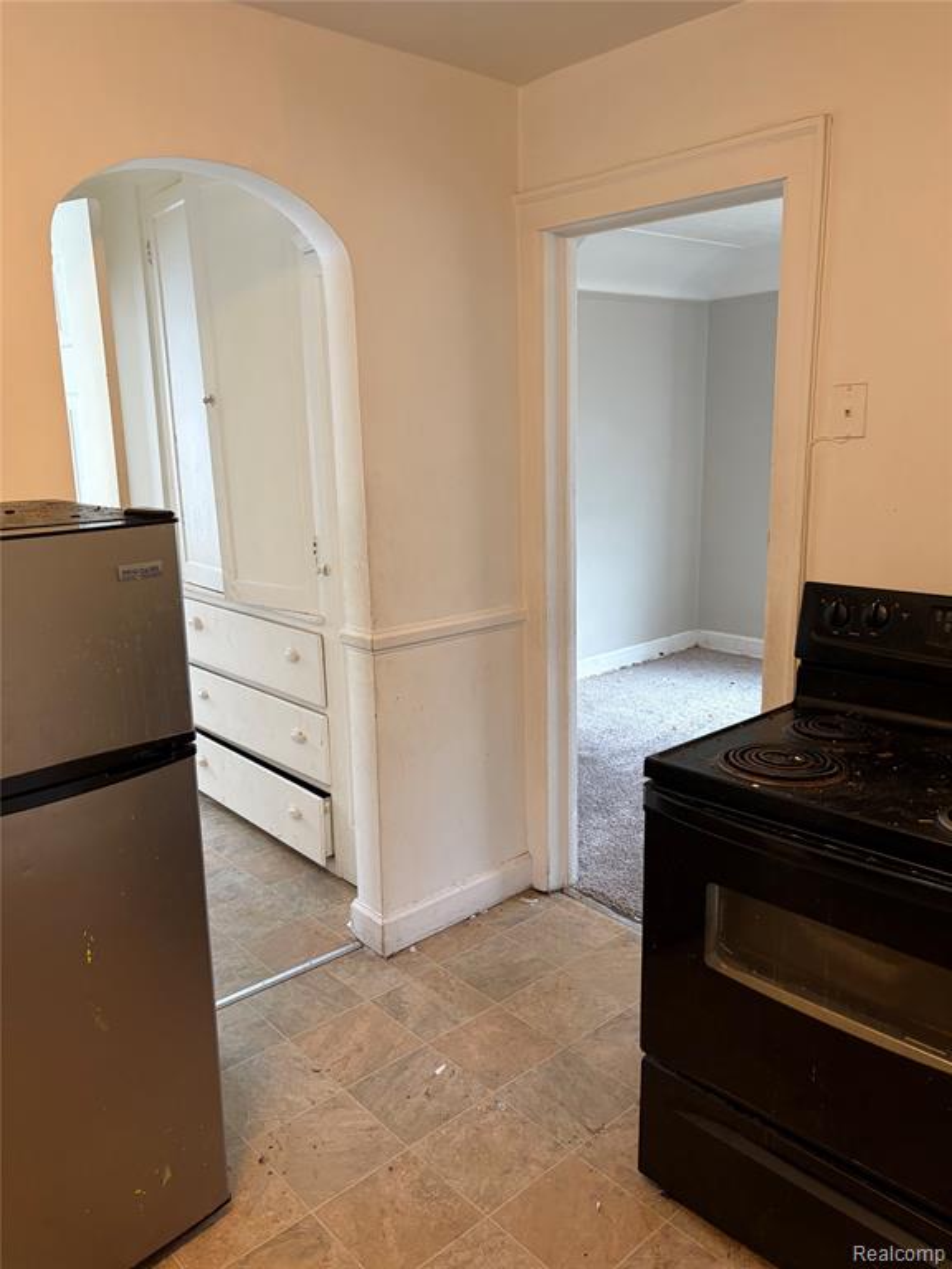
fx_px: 953
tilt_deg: -12.8
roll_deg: +1.9
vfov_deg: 67.3
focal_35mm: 26
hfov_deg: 53.1
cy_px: 634
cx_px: 476
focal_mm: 5.96
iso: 250
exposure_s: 1/60
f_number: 1.6
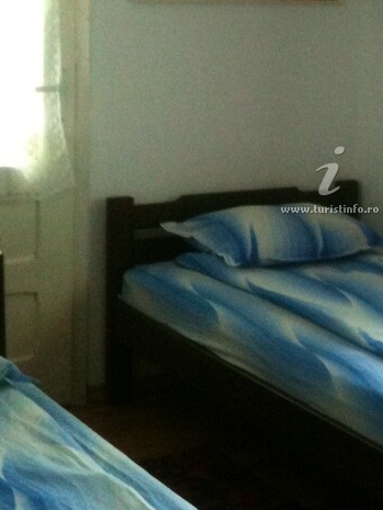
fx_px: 1135
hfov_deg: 18.9
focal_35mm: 77
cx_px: 322
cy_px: 170
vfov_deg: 25.2
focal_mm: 3.85
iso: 250
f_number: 2.8
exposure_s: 1/17
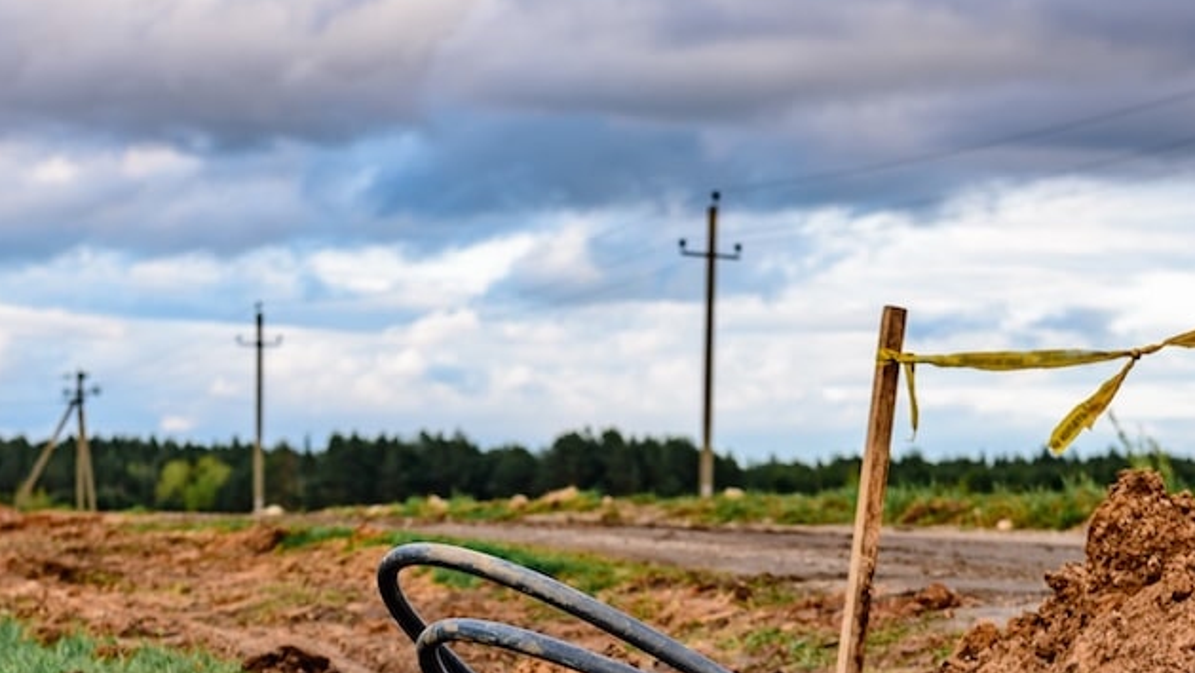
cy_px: 740
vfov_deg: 9.7
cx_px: 610
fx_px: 3930
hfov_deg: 17.3
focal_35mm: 124
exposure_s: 1/200
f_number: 5
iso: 160
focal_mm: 62
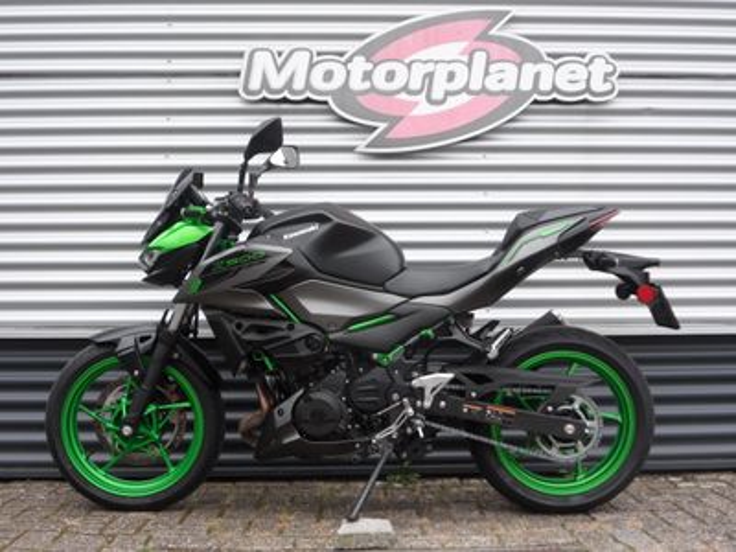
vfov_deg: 32.9
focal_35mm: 44
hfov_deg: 42.9
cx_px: 368
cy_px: 276
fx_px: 936
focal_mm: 8
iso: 80
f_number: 3.9
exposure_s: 1/45
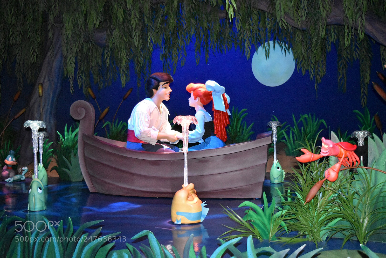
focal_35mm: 40
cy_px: 129
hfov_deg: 47.9
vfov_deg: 33.0
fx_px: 434
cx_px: 193
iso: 6400
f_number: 4
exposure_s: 1/60
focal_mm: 27
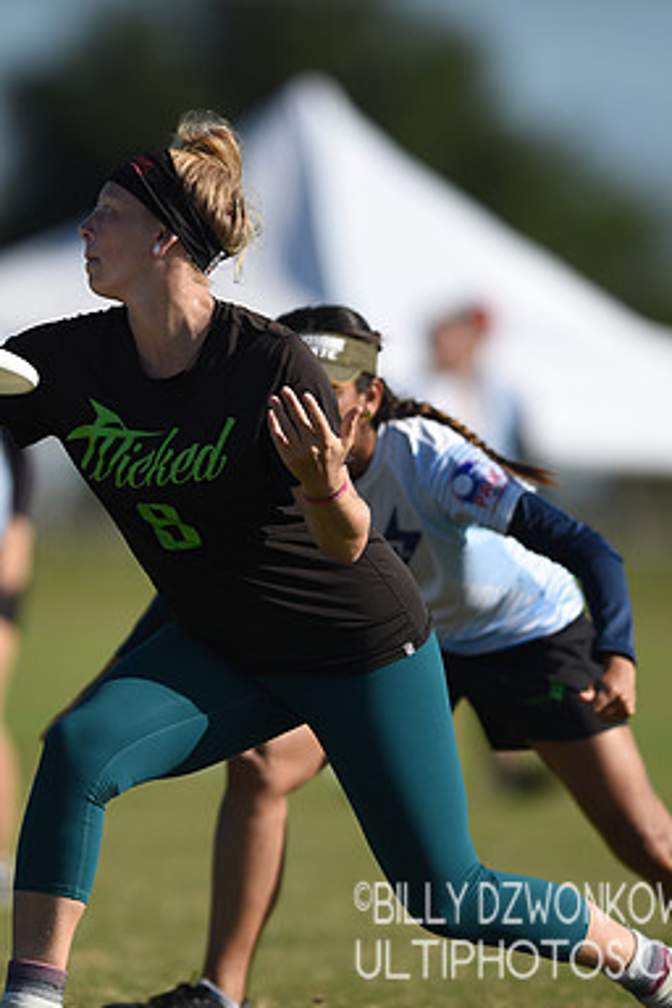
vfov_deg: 3.4
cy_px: 504
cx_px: 186
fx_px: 16911
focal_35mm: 604
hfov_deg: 2.3
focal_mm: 400
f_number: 2.8
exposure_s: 1/2500
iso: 100
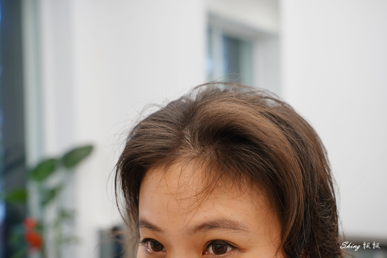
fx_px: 570
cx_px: 194
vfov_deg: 25.5
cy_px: 129
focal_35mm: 53
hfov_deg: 37.5
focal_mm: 53
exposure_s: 1/60
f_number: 5.6
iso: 500
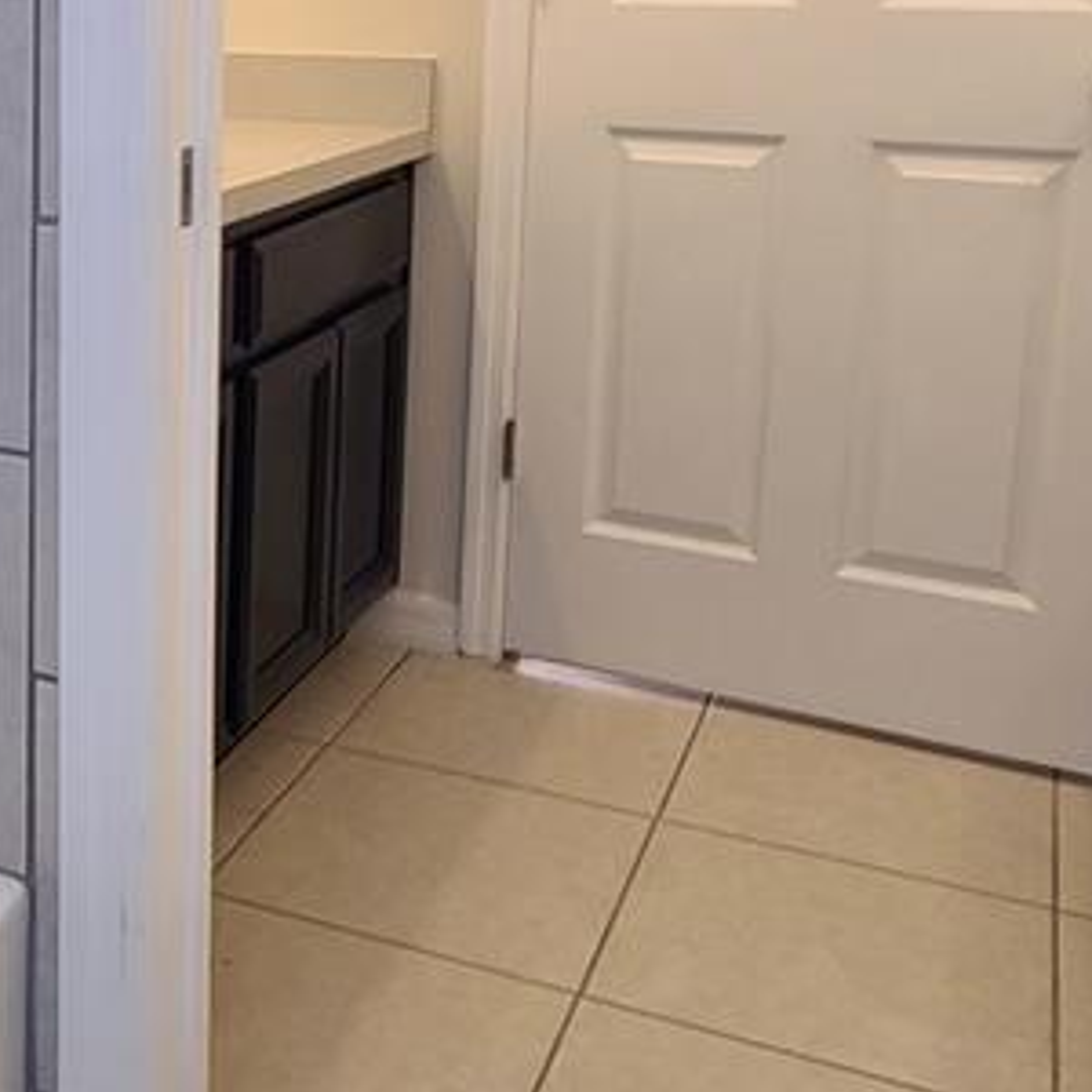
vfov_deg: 35.8
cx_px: 7
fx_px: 1642
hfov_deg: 33.7
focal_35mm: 46
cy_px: 251
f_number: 2.2
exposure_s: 1/59
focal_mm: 2.2
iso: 100
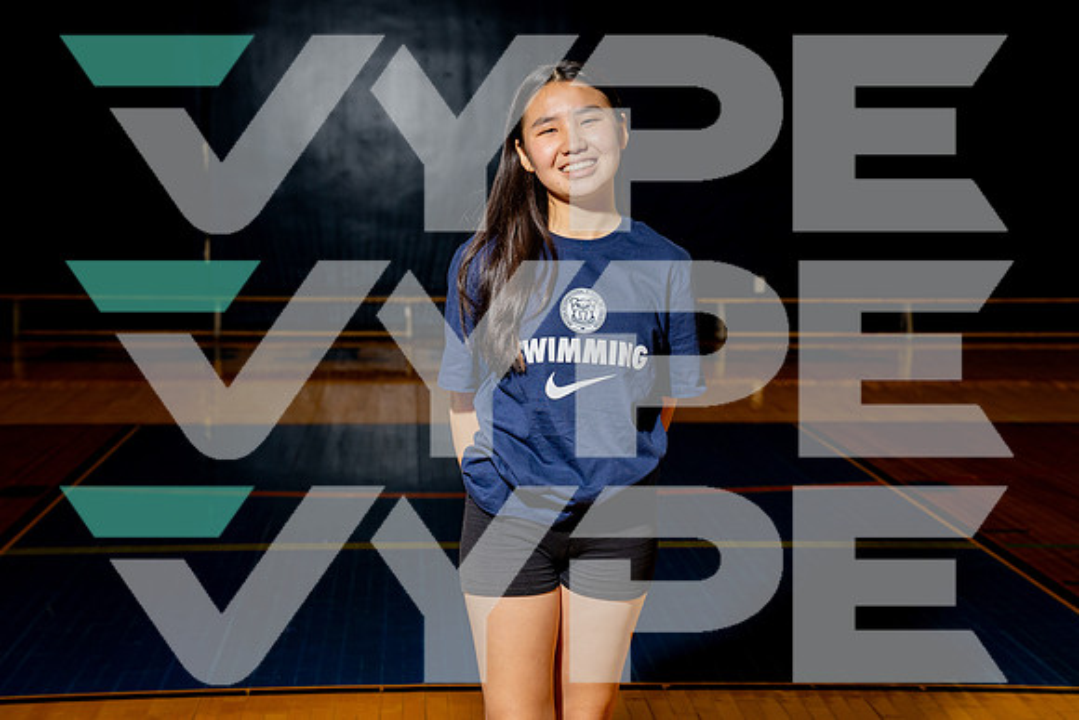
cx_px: 540
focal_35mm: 71
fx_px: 2137
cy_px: 360
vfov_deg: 19.1
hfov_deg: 28.3
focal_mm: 70
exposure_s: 1/250
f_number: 5.6
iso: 400
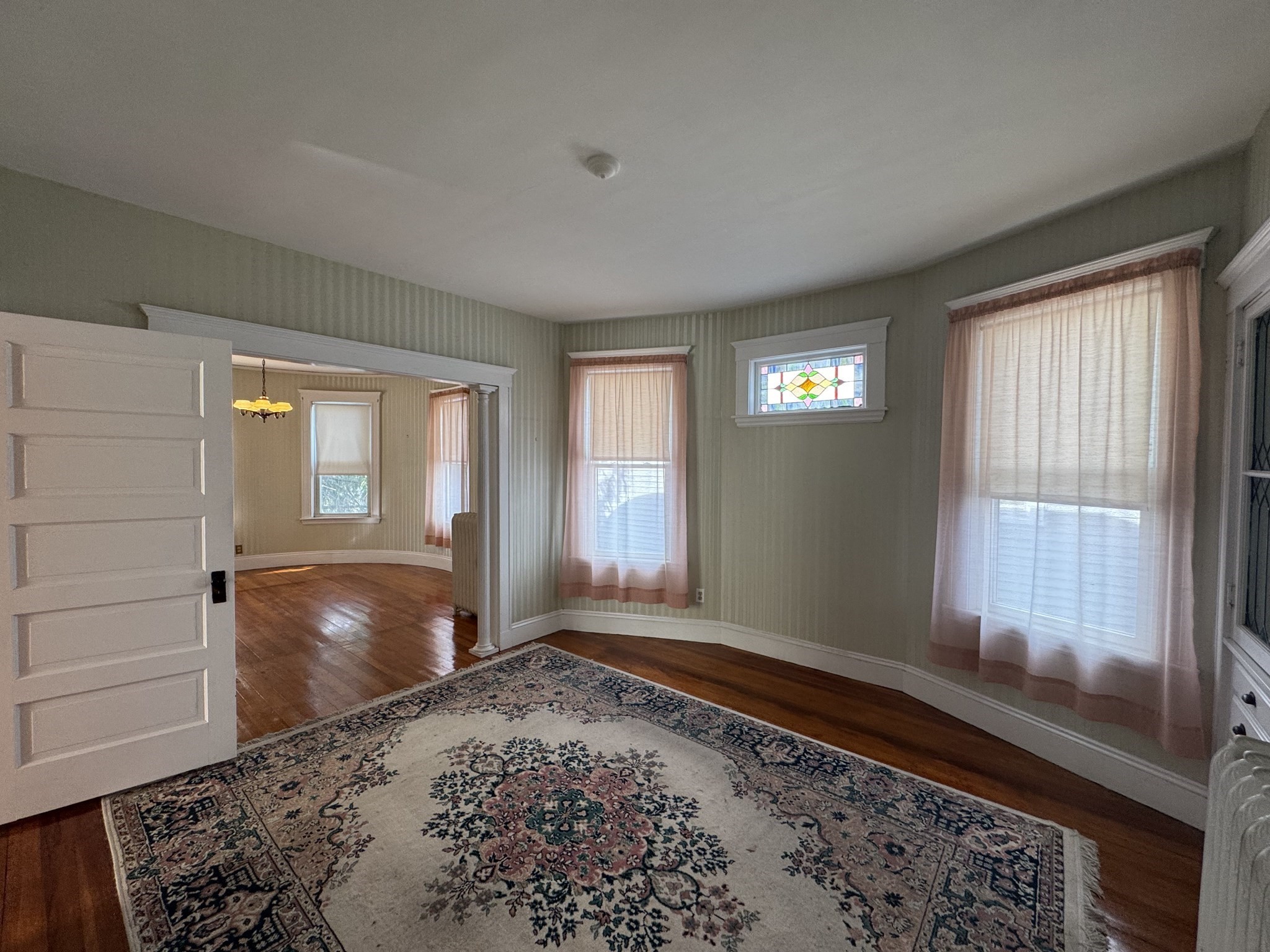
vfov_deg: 85.7
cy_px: 476
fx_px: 514
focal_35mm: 14
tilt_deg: -1.5
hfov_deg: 102.1
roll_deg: -0.3
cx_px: 635
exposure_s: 1/120
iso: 160
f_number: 2.2
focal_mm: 2.22
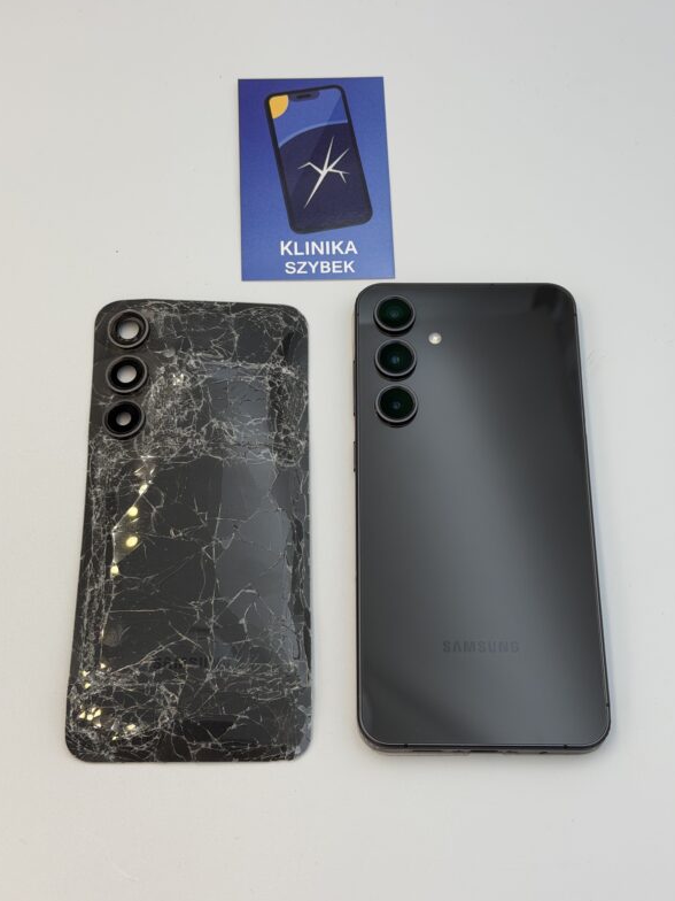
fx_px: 1274
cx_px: 338
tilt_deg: -66.9
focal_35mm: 49
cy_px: 449
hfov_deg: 29.7
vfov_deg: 38.9
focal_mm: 6.76
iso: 64
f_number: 1.78
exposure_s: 1/663
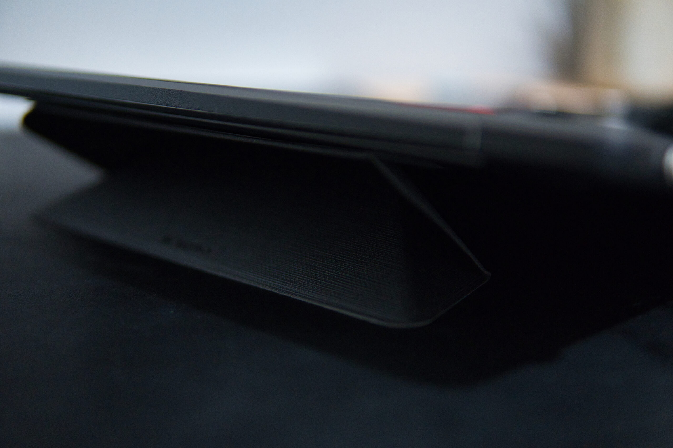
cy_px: 224
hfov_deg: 43.6
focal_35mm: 45
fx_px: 841
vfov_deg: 29.8
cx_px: 336
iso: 4000
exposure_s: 1/160
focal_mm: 30
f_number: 1.4
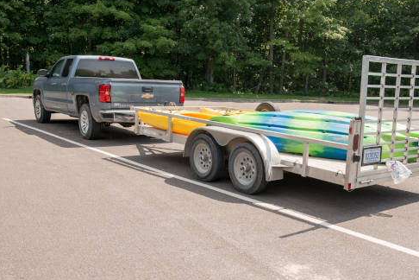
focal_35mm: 42
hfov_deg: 46.2
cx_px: 250
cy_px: 164
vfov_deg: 31.8
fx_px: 489
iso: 640
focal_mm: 34
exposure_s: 1/200
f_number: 11
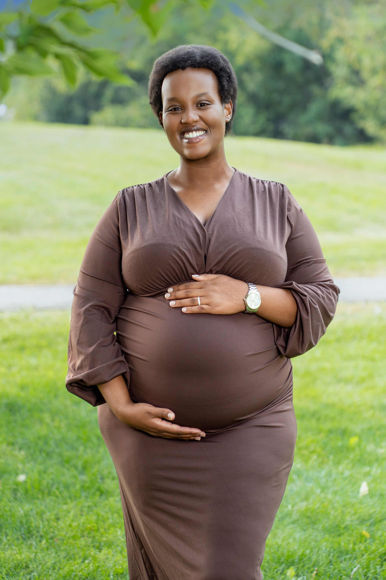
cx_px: 193
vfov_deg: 27.0
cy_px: 290
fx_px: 1206
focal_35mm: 75
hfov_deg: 18.2
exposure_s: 1/200
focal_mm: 75
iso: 100
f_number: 2.8
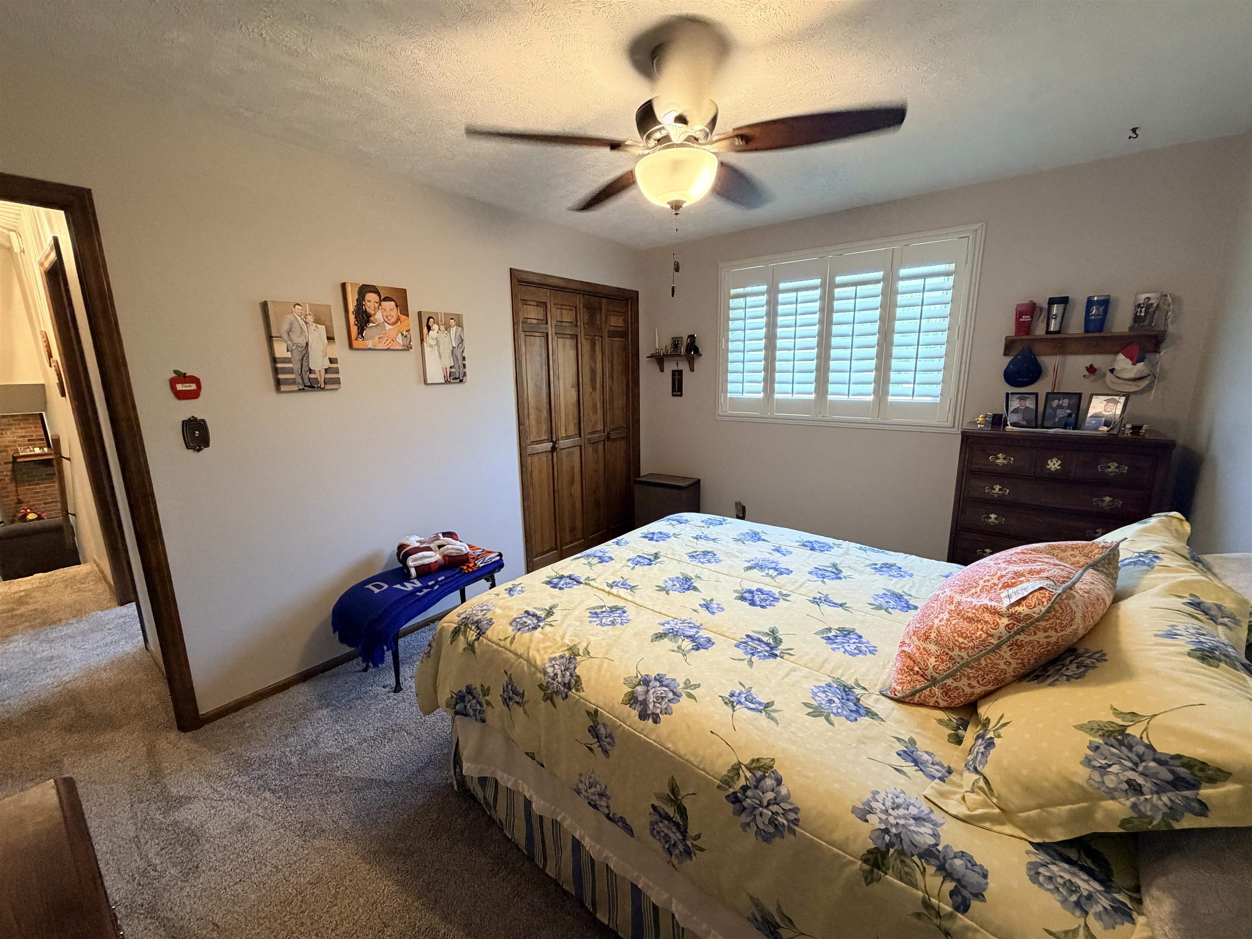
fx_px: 506
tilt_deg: -11.7
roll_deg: +0.4
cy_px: 470
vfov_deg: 85.7
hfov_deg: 102.1
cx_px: 626
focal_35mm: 14
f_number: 2.2
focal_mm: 2.22
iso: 400
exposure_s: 1/60
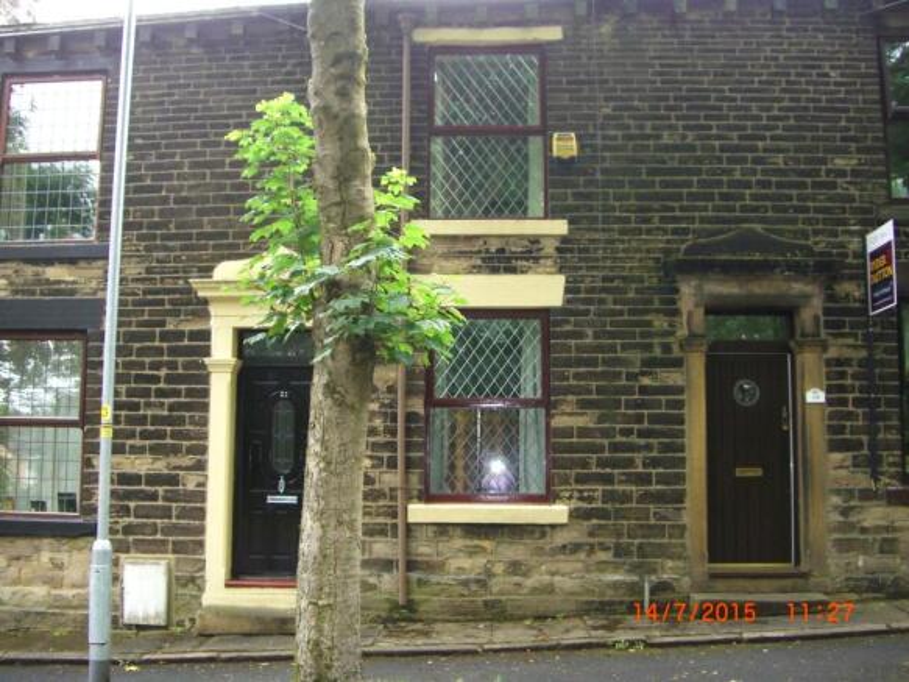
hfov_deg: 49.0
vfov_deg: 37.7
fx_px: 998
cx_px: 454
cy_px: 341
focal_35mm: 38
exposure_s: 1/100
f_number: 2.8
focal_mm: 7.9
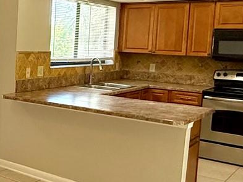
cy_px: 74
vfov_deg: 25.6
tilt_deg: -5.0
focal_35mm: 57
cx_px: -45
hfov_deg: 29.3
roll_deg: -1.5
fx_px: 400
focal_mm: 2.22
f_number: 2.2
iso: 160
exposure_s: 1/120
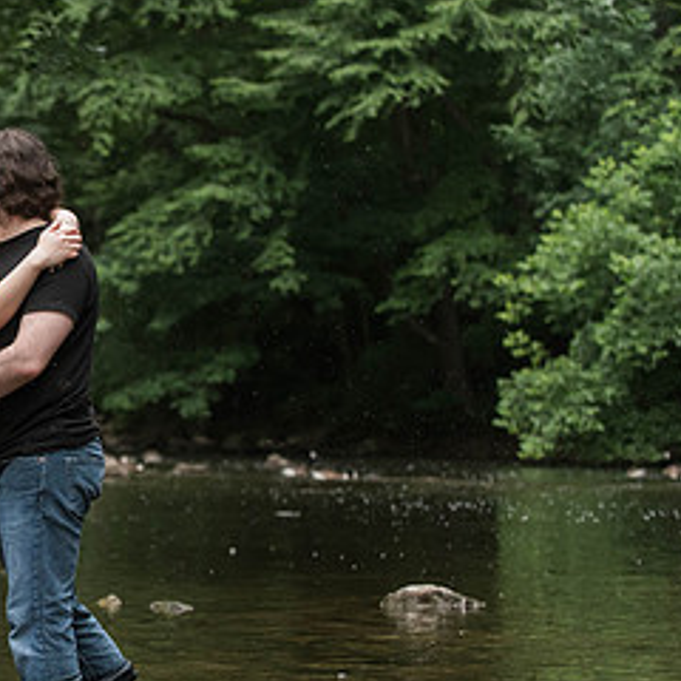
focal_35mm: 166
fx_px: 3695
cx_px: -71
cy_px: 346
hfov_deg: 10.4
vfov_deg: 10.5
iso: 1600
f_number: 4
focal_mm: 80
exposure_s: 1/320
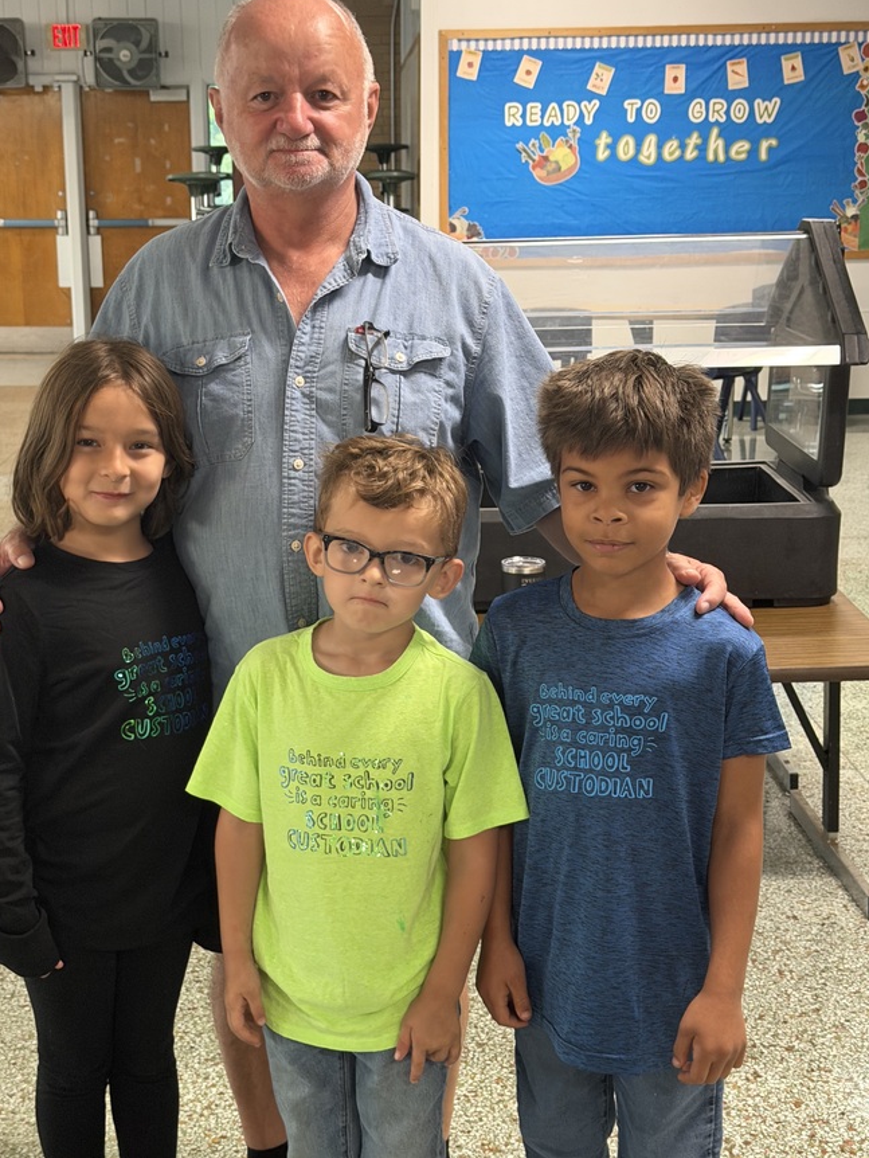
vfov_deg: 33.8
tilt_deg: -13.0
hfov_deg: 25.6
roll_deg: -0.3
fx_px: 1907
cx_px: 376
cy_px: 631
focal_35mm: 57
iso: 400
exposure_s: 1/40
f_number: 1.78
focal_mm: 6.76
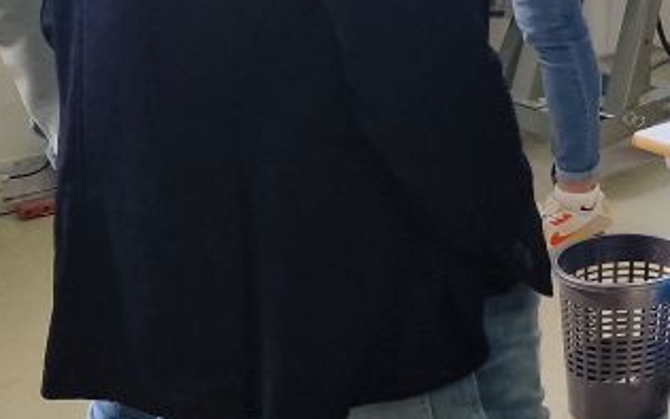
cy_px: -204
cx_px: 976
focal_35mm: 93
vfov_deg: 13.3
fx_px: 1698
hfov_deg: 19.7
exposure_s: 1/180
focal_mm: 6.4
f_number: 1.8
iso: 80
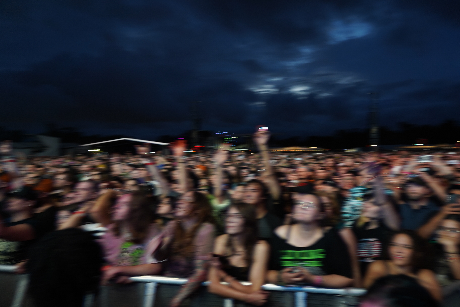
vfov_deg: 49.5
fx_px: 332
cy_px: 163
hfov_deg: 69.3
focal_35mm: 26
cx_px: 247
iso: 400
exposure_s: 1/30
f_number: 4
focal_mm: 24
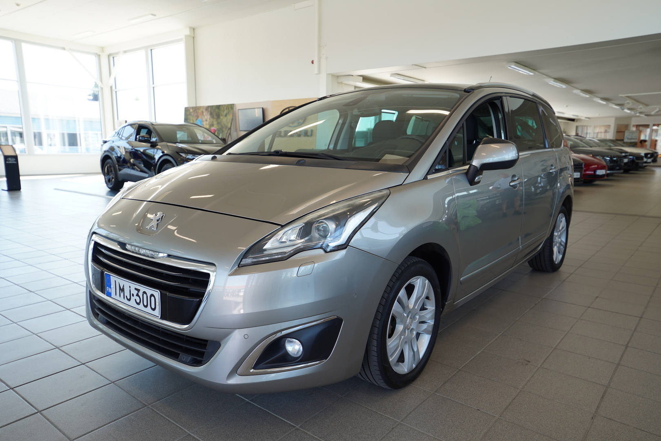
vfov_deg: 51.3
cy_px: 220
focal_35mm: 25
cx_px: 330
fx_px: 459
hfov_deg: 71.5
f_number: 4
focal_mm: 25
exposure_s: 1/60
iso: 125
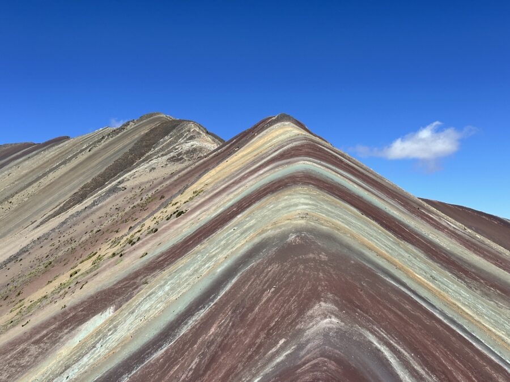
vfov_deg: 30.3
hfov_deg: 39.7
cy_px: 191
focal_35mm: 48
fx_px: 707
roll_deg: +1.1
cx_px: 255
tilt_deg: +4.2
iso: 64
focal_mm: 6.86
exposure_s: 1/5000
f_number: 1.78
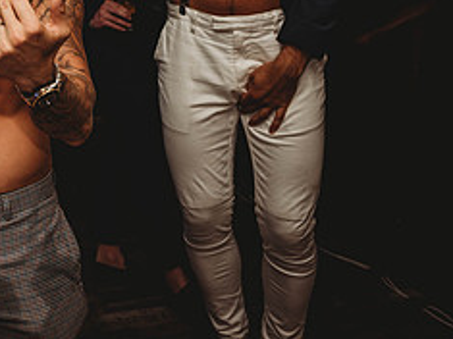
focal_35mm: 57
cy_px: -13
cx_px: -81
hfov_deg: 29.4
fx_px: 746
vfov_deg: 24.3
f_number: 4
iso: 400
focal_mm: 24
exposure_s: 1/80
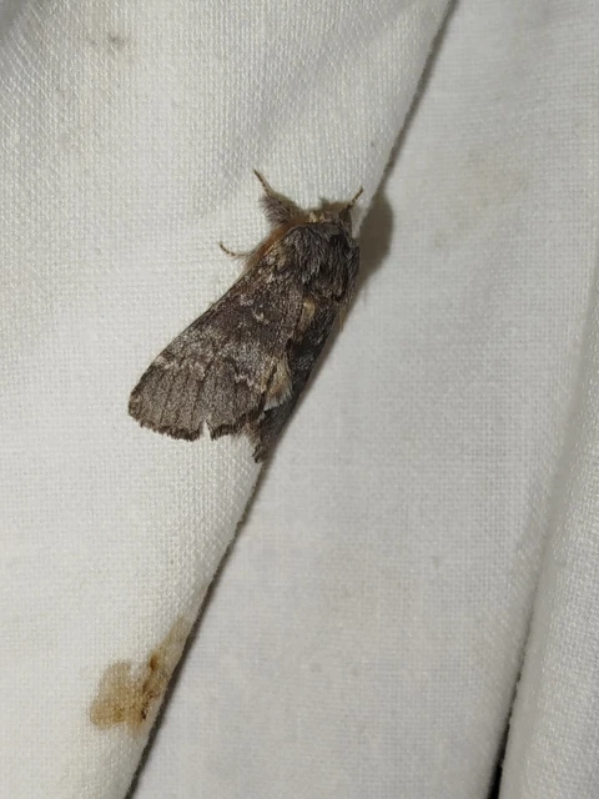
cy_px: 400
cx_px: 300
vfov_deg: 29.8
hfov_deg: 22.6
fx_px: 1500
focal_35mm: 65
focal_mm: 5.31
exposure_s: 1/50
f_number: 1.7
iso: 64
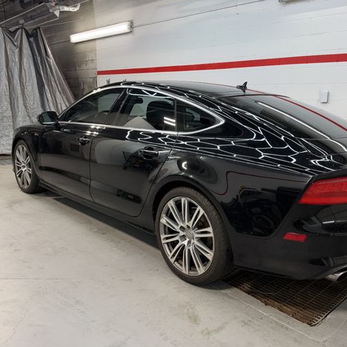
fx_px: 329
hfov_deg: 55.3
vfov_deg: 55.6
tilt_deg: -14.1
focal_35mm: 29
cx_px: 202
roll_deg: -1.0
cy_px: 172
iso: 50
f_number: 1.8
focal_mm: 6.93
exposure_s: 1/120
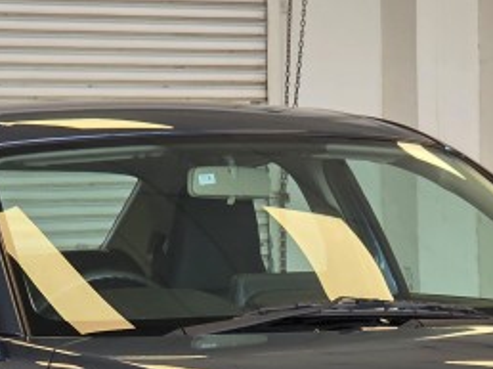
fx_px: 3045
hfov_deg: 9.3
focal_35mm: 214
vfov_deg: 6.9
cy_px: 480
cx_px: 298
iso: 125
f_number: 2.4
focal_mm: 7.9
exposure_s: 1/100
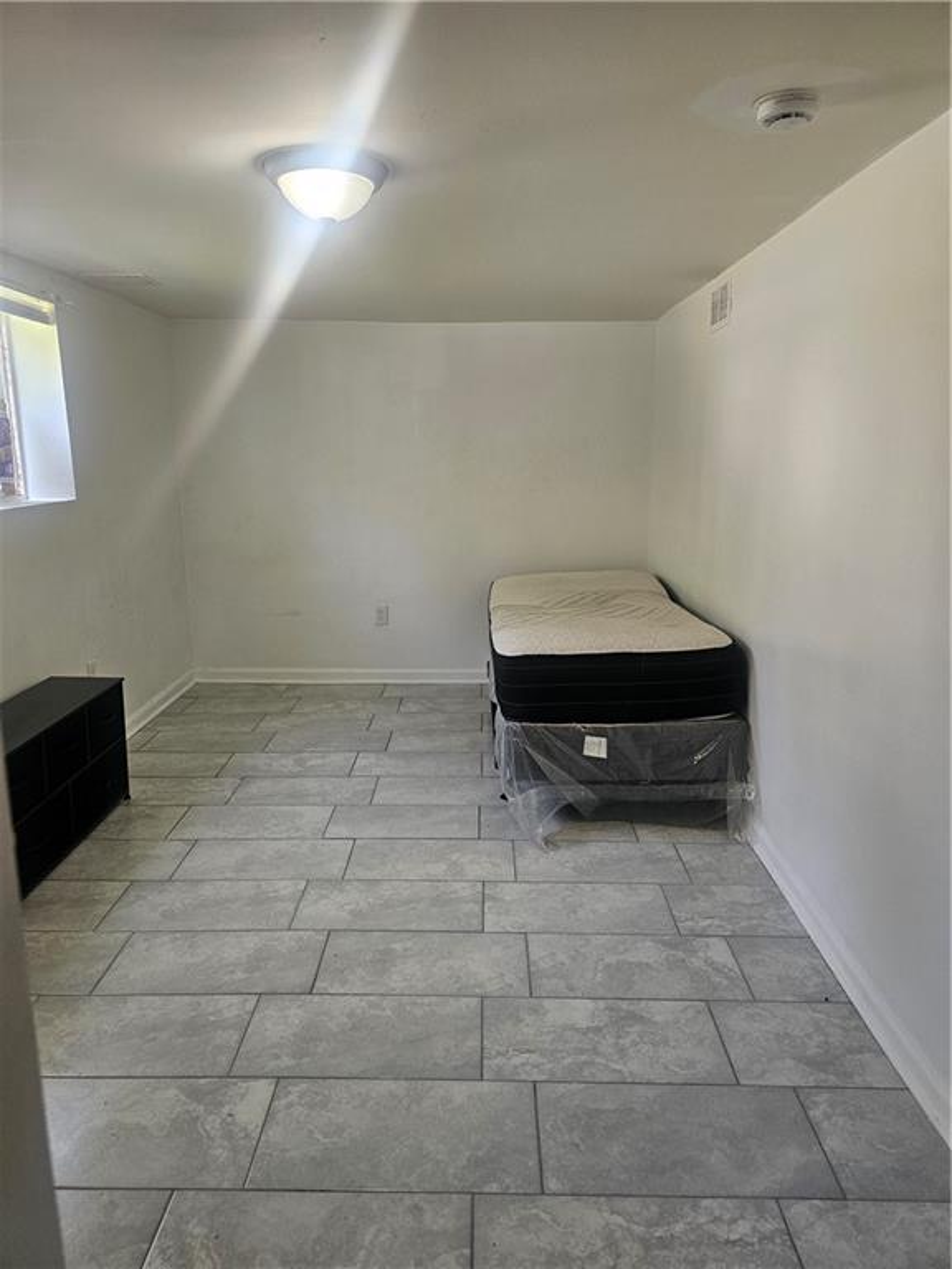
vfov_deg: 73.9
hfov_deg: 58.9
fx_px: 843
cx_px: 476
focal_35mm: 23
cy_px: 634
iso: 250
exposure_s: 1/120
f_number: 1.7
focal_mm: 6.3
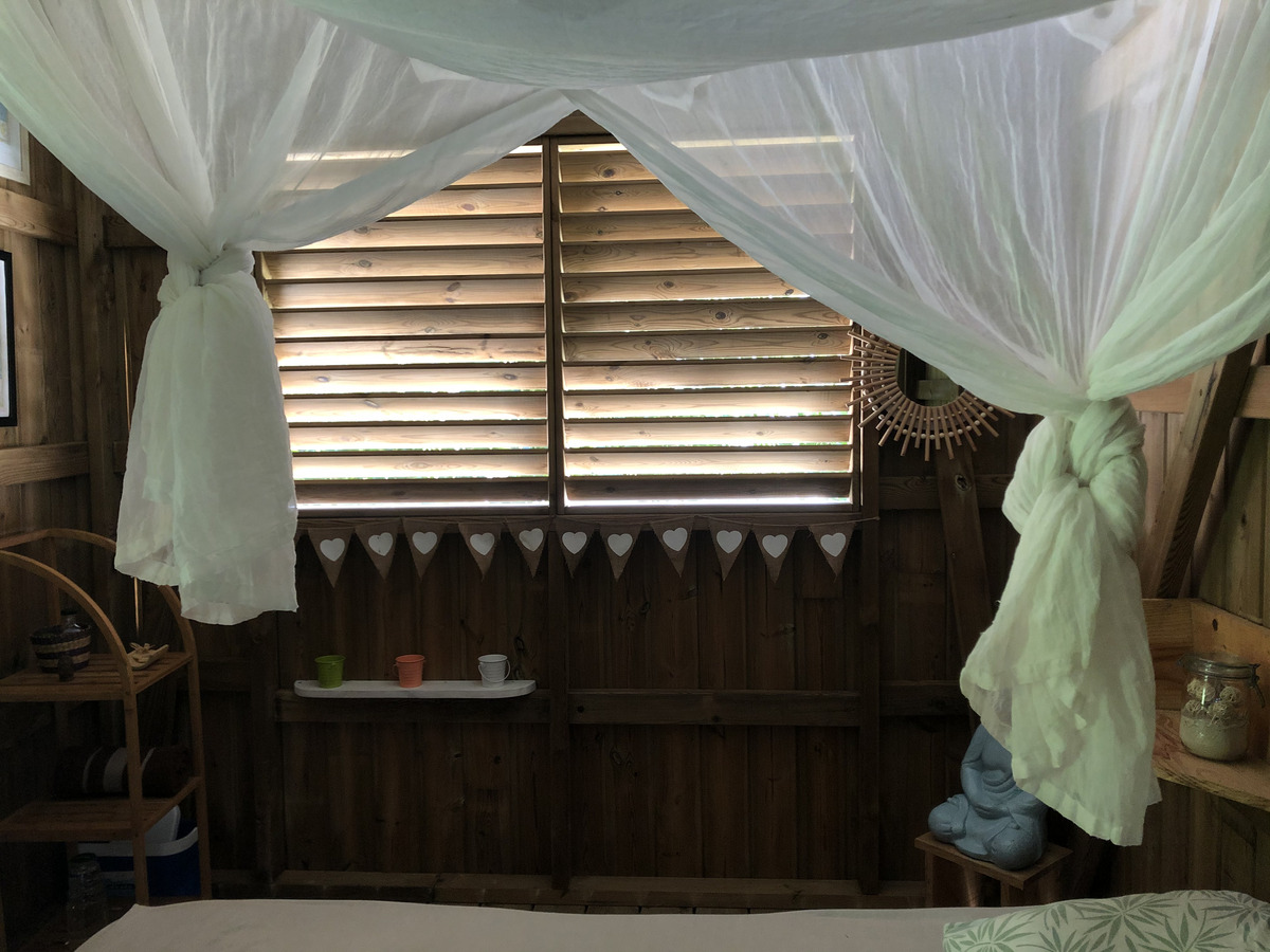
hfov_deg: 63.4
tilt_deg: -4.4
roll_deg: +1.5
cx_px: 635
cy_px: 476
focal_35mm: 28
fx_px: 1027
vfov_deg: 49.7
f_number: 1.8
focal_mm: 4
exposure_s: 1/20
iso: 40
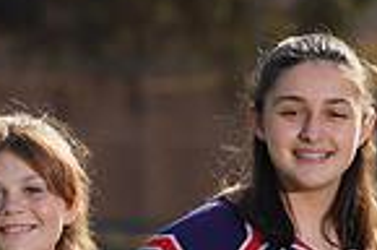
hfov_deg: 2.0
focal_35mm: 1027
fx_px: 10731
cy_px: 382
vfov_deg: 1.3
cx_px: 468
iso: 100
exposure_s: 1/250
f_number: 8
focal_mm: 256
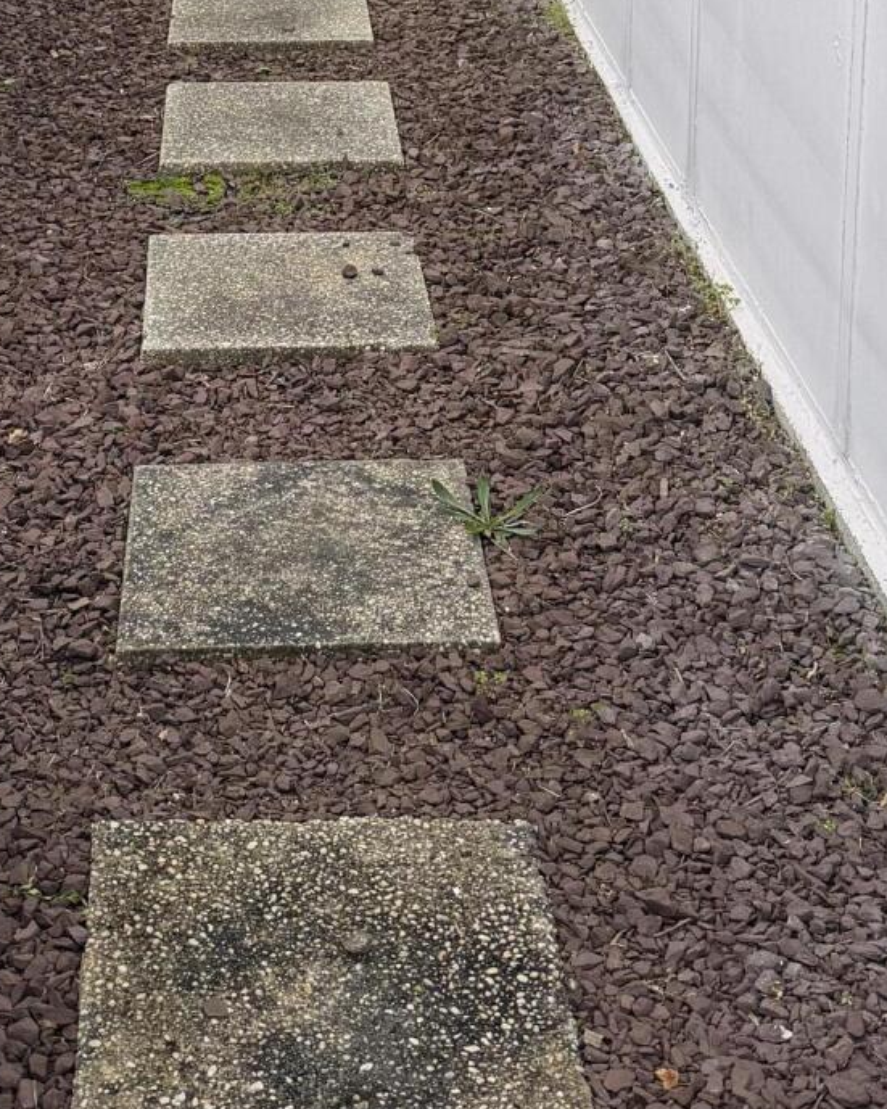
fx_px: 2232
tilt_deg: -12.3
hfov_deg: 22.4
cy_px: -127
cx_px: 282
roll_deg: -0.1
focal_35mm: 68
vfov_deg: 25.7
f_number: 1.78
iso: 100
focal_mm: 6.76
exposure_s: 1/1139
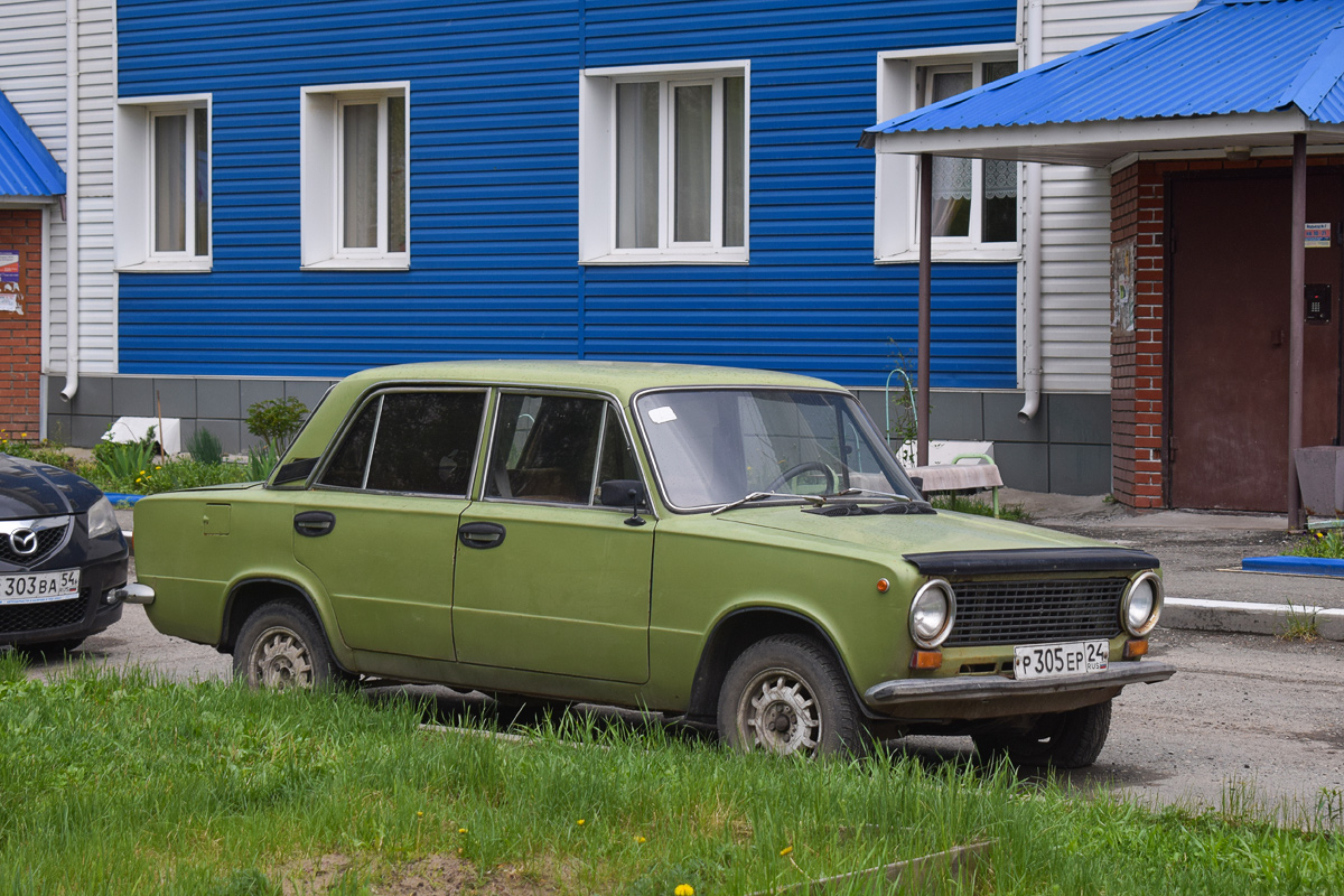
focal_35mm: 82
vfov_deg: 16.6
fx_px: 3080
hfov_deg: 24.6
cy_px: 448
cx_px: 672
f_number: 6.3
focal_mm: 55
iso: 200
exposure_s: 1/125
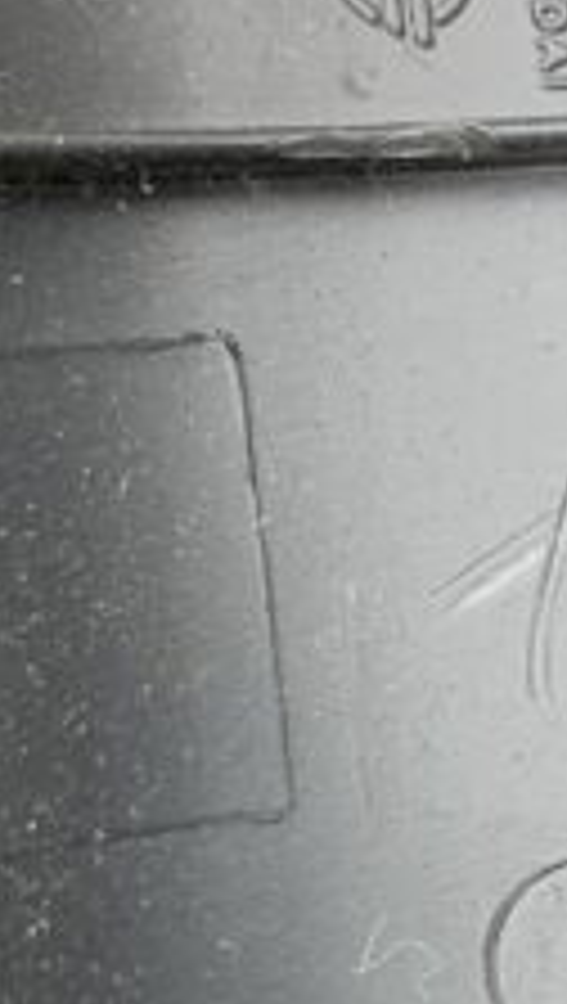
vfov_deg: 16.4
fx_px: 3463
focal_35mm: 130
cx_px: 1071
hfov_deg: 8.9
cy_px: 792
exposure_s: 1/122
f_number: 1.8
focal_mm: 4.25
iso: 50
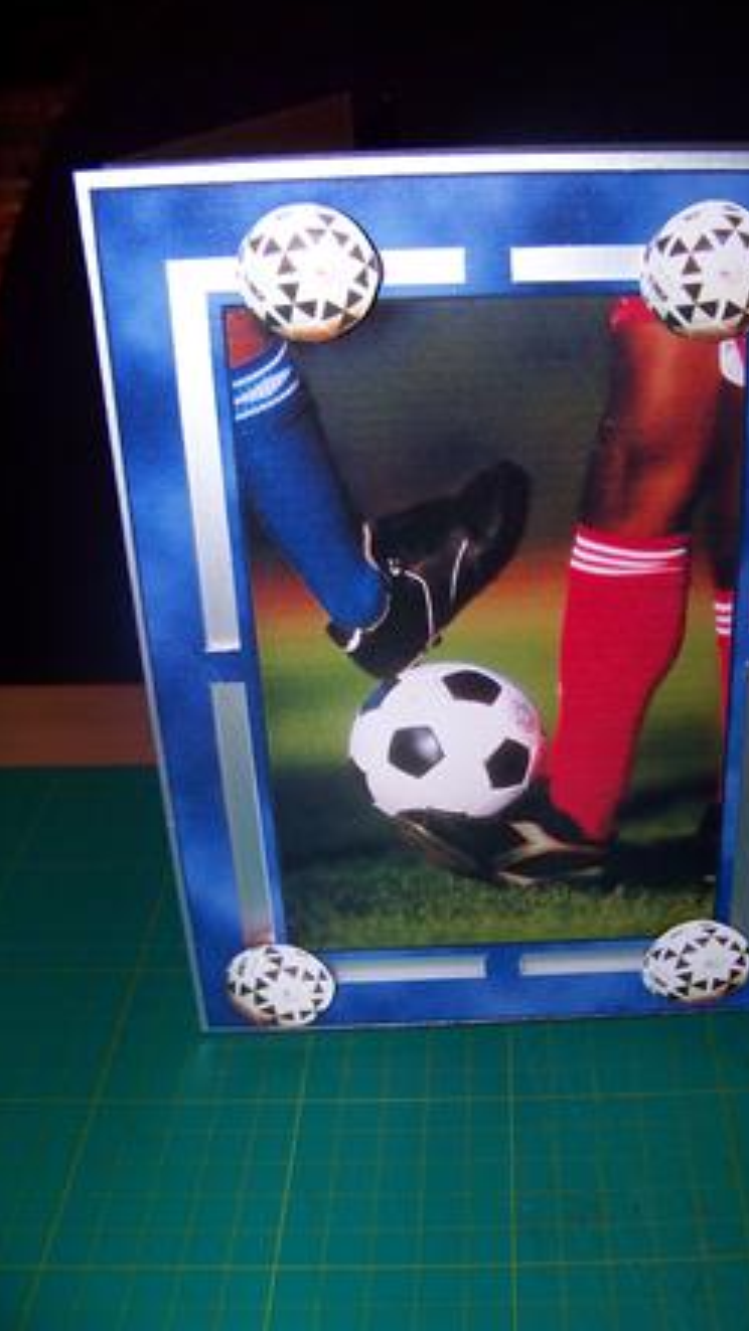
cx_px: 501
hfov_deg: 29.5
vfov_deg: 50.5
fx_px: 1413
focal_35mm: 40
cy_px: 659
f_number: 2.8
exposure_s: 1/15
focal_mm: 5.85
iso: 200
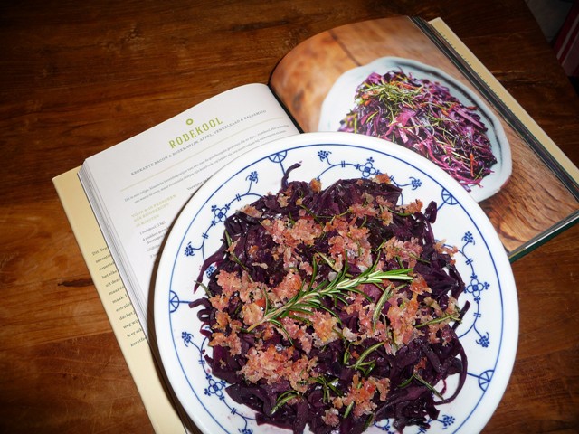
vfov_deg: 49.7
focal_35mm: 28
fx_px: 468
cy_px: 217
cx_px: 290
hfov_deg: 63.4
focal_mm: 4.7
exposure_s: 1/30
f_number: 3.3
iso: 100
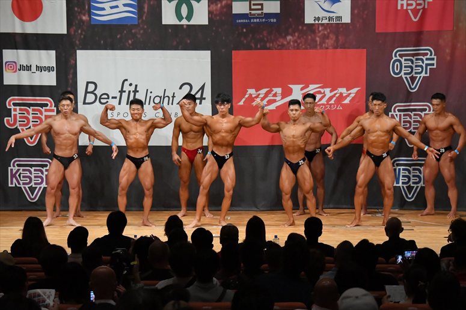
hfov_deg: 15.2
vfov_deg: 10.2
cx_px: 233
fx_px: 1747
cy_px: 155
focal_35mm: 135
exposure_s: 1/400
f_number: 5.6
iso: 8000
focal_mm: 90
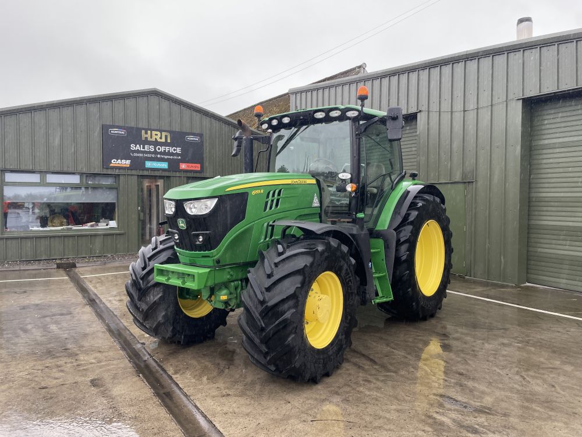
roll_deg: -1.4
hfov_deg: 67.3
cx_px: 291
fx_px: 437
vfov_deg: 53.1
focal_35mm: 26
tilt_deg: -1.9
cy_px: 218
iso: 32
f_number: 1.6
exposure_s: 1/351
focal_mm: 4.2
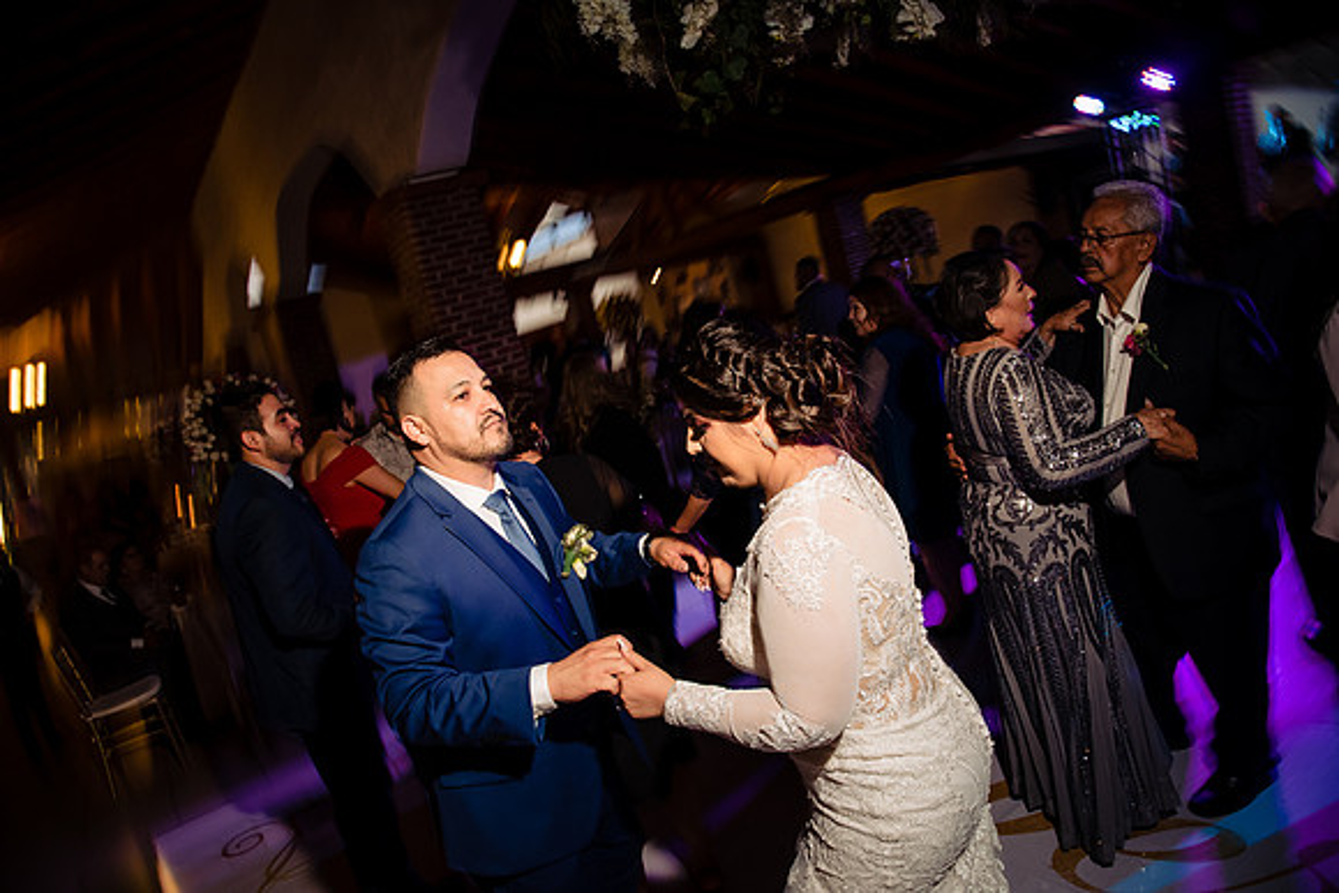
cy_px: 446
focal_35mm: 24
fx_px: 893
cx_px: 670
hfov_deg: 73.7
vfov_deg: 53.2
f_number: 7.1
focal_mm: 24
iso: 2000
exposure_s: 1/125
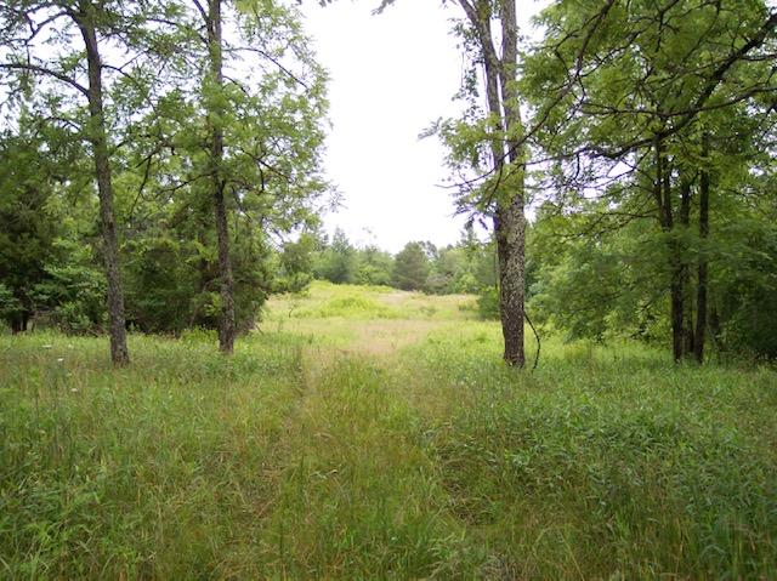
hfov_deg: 49.0
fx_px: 852
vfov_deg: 37.7
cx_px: 388
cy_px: 290
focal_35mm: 38
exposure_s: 1/350
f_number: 2.8
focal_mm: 8
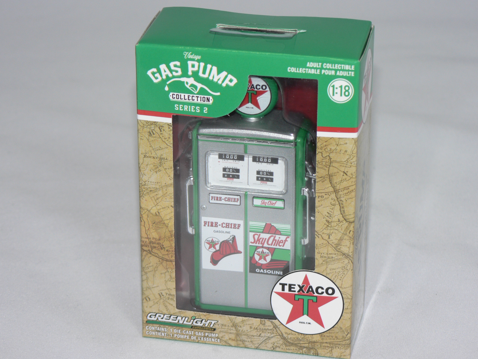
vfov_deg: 12.1
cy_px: 180
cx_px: 239
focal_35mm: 122
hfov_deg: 16.1
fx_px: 1685
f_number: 3.2
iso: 80
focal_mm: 20.3
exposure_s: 1/60
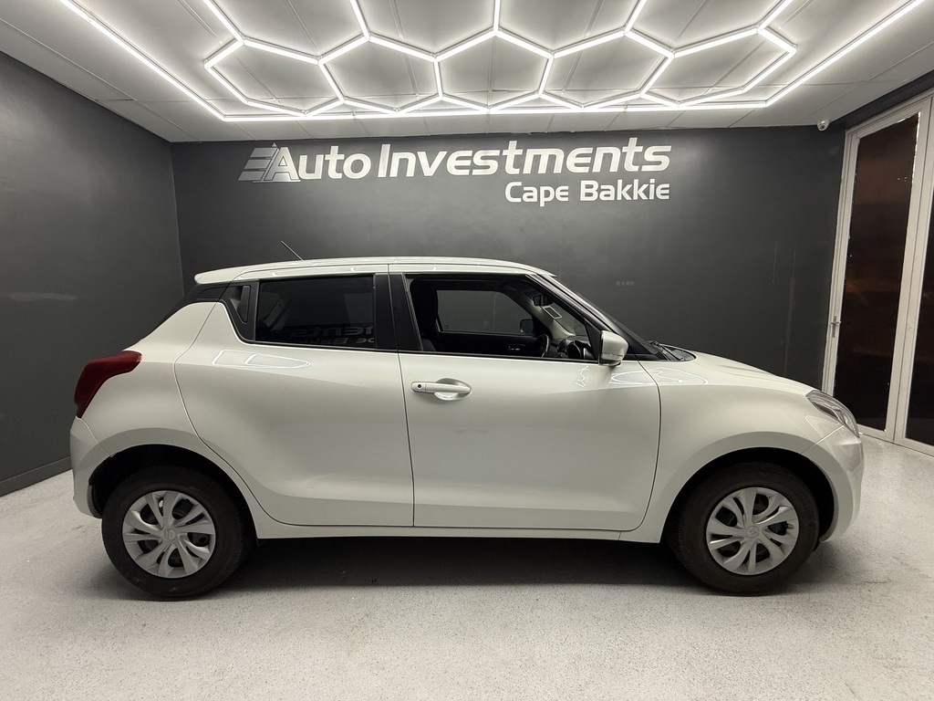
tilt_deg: -5.6
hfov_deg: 102.1
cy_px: 350
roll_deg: +0.2
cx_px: 467
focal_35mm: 14
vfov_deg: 85.7
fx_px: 378
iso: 160
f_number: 2.2
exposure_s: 1/99
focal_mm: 2.22
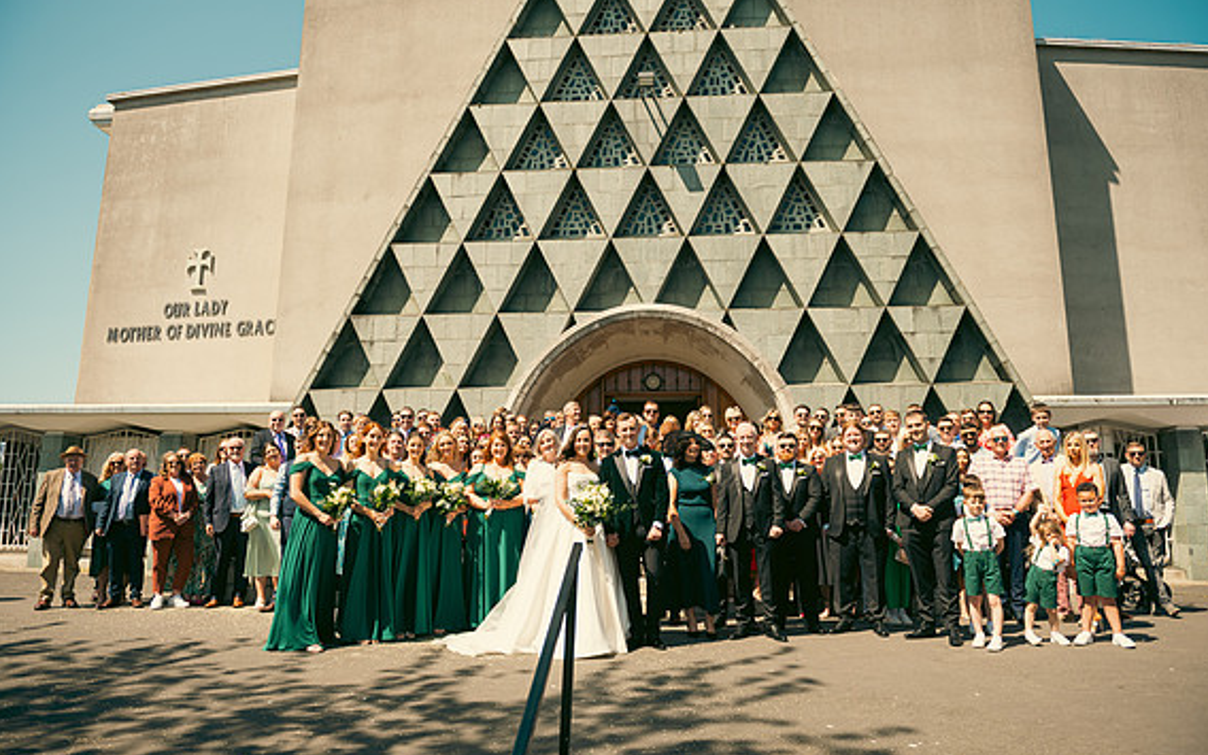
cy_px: 365
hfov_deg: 72.5
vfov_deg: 49.3
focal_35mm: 25
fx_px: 823
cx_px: 613
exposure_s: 1/1000
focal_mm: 24
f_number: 3.5
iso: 100
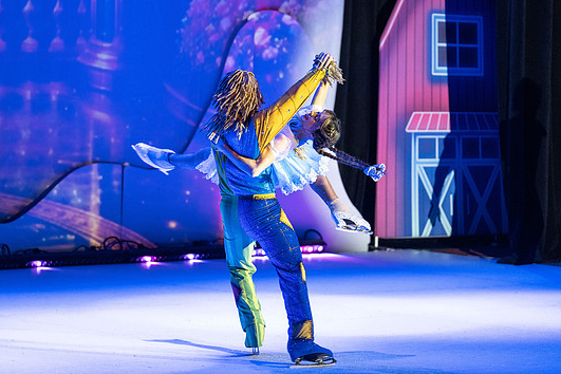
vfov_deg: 4.8
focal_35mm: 288
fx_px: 4488
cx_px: 289
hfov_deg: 7.2
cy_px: 186
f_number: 2.8
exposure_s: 1/500
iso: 2000
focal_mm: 200
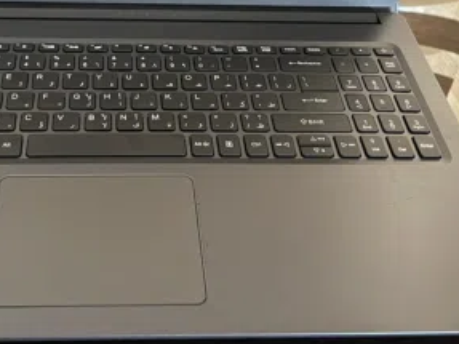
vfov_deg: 24.2
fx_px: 769
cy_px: 10
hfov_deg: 32.9
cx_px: 150
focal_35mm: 58
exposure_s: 1/39
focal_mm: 4.2
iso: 640
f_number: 1.6
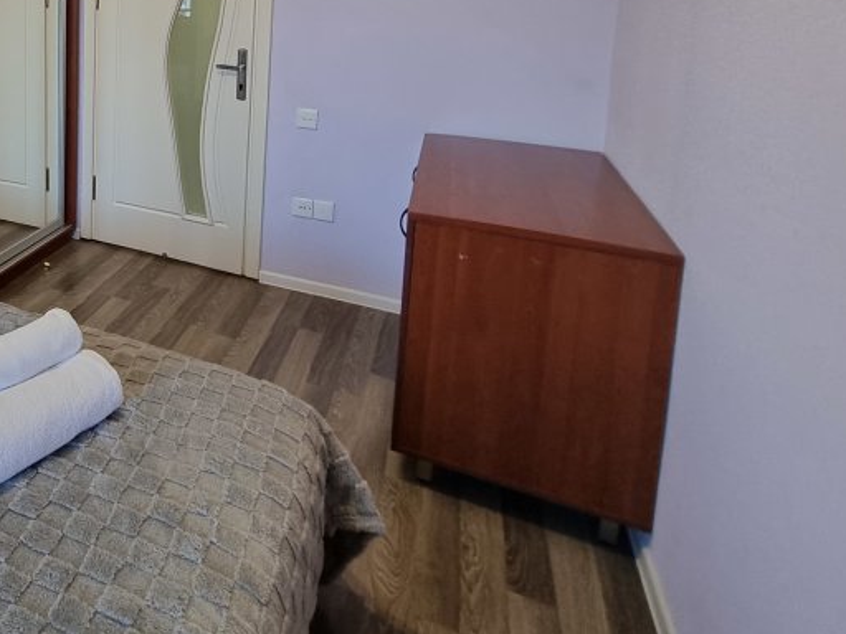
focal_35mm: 26
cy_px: 28
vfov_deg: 46.2
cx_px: 50
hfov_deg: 55.9
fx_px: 635
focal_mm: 2.2
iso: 320
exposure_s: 1/50
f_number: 2.2
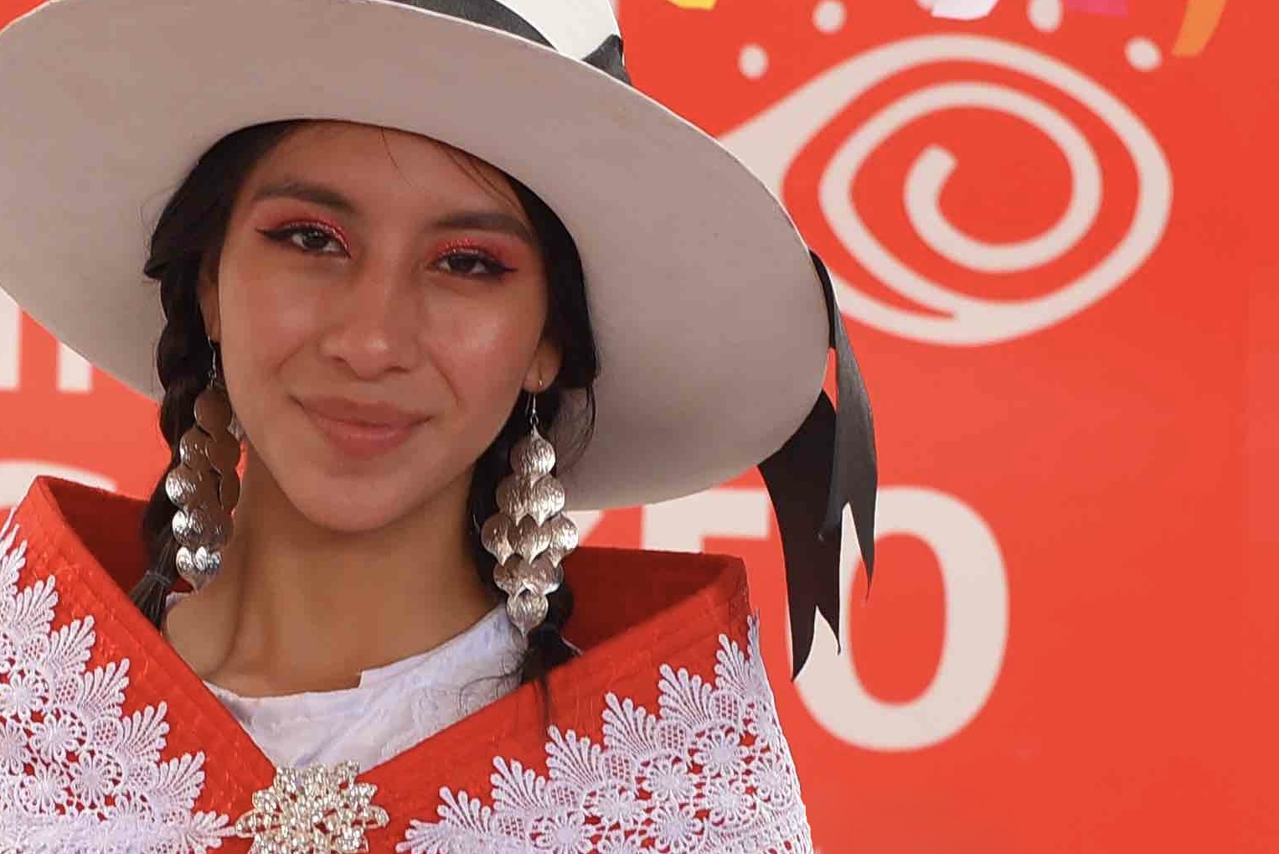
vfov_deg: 6.9
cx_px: 250
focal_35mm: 197
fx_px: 7001
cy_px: 1031
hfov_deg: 10.4
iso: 640
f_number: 3.5
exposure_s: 1/160
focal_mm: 50
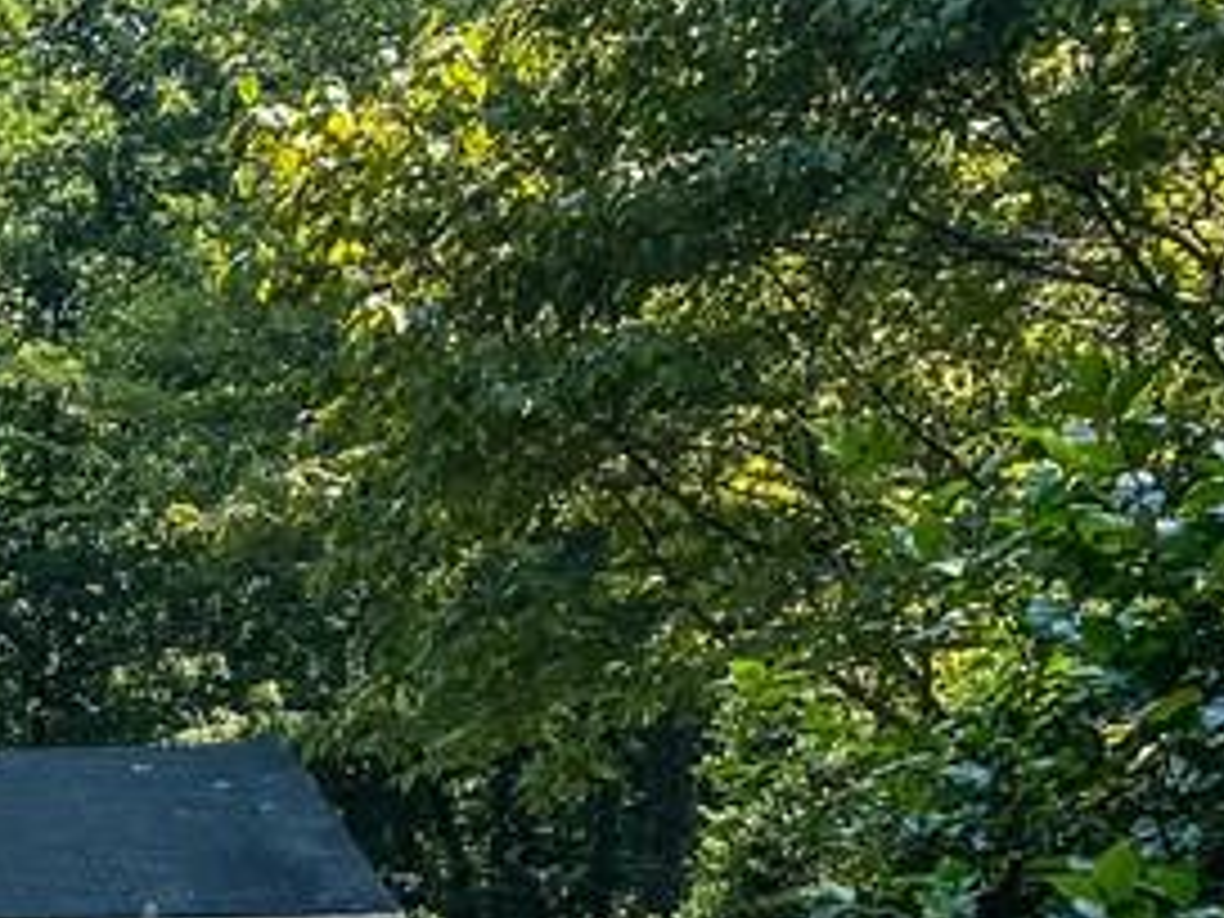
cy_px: 1102
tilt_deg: -5.7
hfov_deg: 16.6
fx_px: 3465
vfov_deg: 14.6
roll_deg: +1.3
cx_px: -994
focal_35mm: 98
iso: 32
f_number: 1.8
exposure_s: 1/890
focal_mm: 4.25
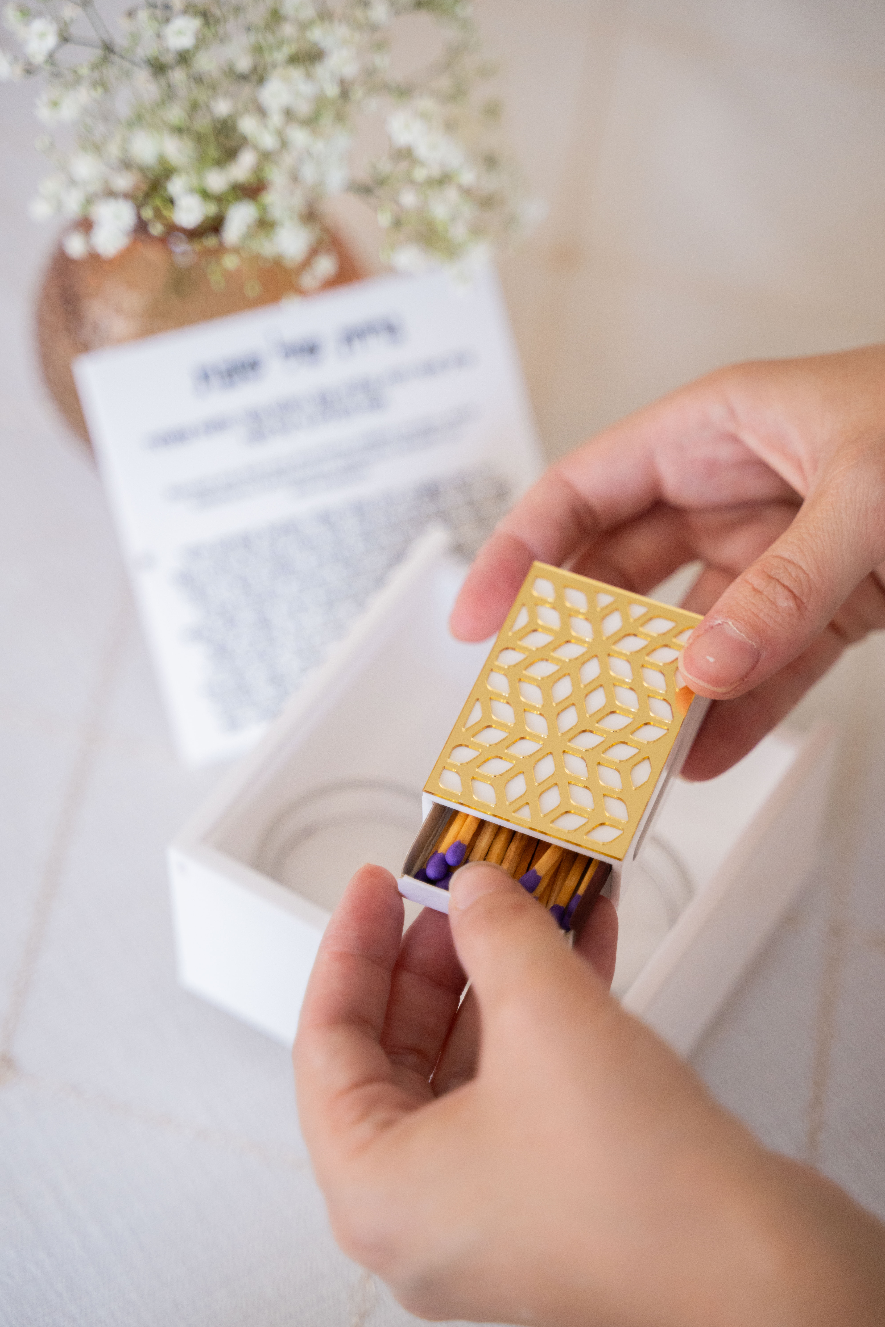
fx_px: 2987
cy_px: 669
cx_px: 451
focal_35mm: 81
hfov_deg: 16.9
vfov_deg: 25.1
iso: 1600
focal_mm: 75
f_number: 2.8
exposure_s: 1/400
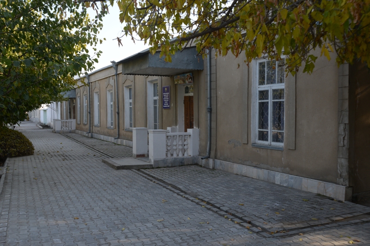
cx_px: 185
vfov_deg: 37.8
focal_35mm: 35
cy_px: 123
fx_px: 360
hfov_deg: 54.4
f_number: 8
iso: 320
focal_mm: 35
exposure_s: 1/250
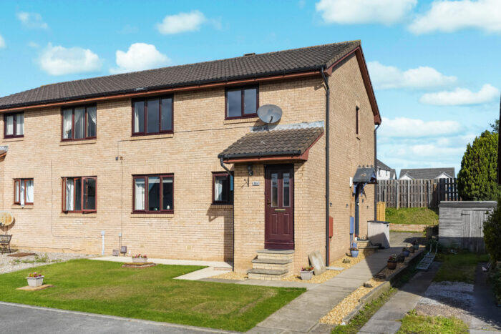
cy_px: 167
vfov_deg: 39.4
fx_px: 466
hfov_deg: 56.5
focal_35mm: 34
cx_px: 250
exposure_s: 1/250
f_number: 5.6
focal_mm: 33.5
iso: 100
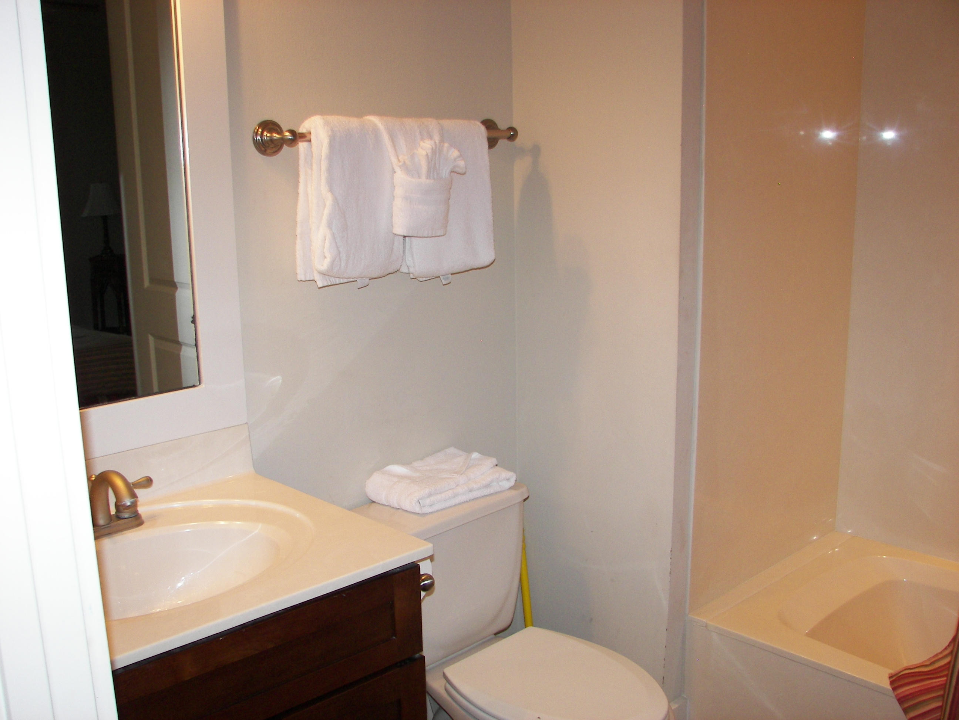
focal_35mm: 36
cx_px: 480
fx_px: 997
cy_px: 360
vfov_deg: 39.7
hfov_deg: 51.4
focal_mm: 6
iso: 100
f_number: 2.8
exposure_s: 1/30
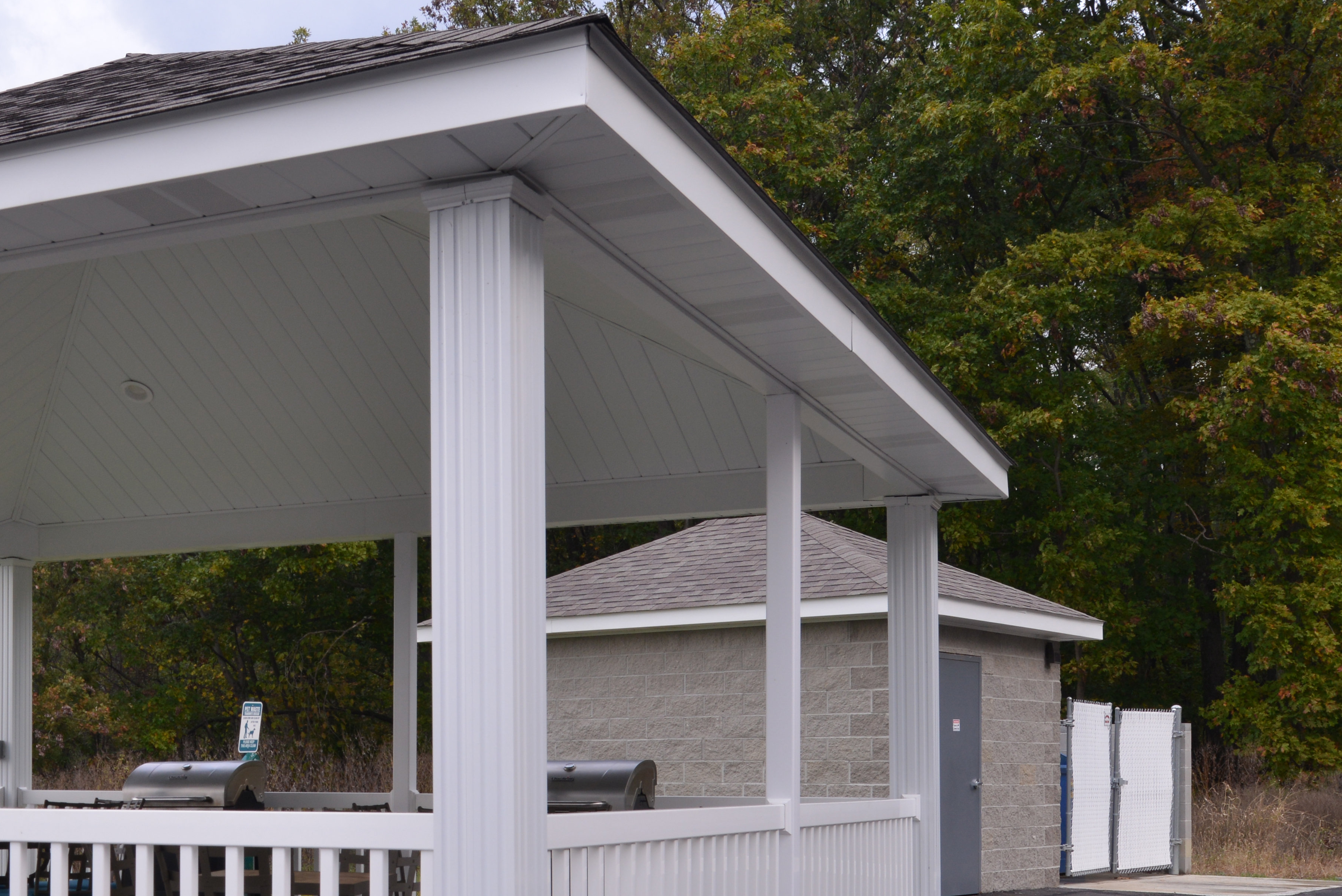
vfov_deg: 27.4
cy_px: 609
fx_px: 1827
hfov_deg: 38.3
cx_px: 207
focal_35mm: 49
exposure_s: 1/60
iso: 320
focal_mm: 24
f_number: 11
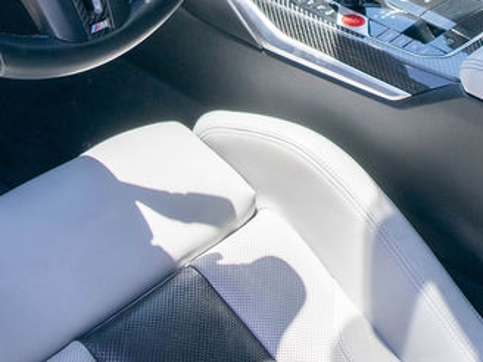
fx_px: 1130
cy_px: -88
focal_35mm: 81
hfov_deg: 23.7
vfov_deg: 17.3
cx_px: 389
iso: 400
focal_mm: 18
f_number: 4.5
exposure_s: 1/1000
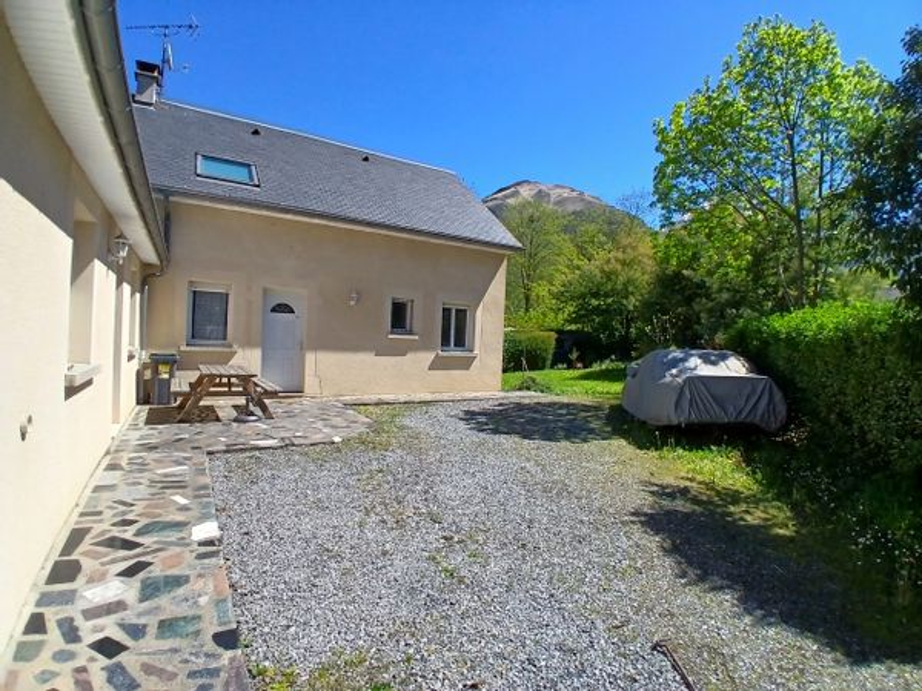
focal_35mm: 17
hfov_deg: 91.0
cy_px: 346
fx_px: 453
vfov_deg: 74.7
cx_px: 461
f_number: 2.2
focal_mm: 1.4
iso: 50
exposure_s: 1/1362
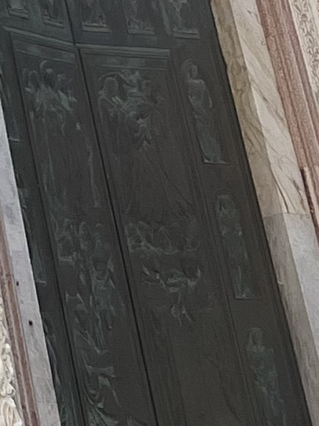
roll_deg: +3.9
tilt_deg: +37.0
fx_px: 2361
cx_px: -558
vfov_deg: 8.4
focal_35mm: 192
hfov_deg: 7.1
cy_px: -903
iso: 50
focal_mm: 5.7
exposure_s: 1/1645
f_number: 1.5
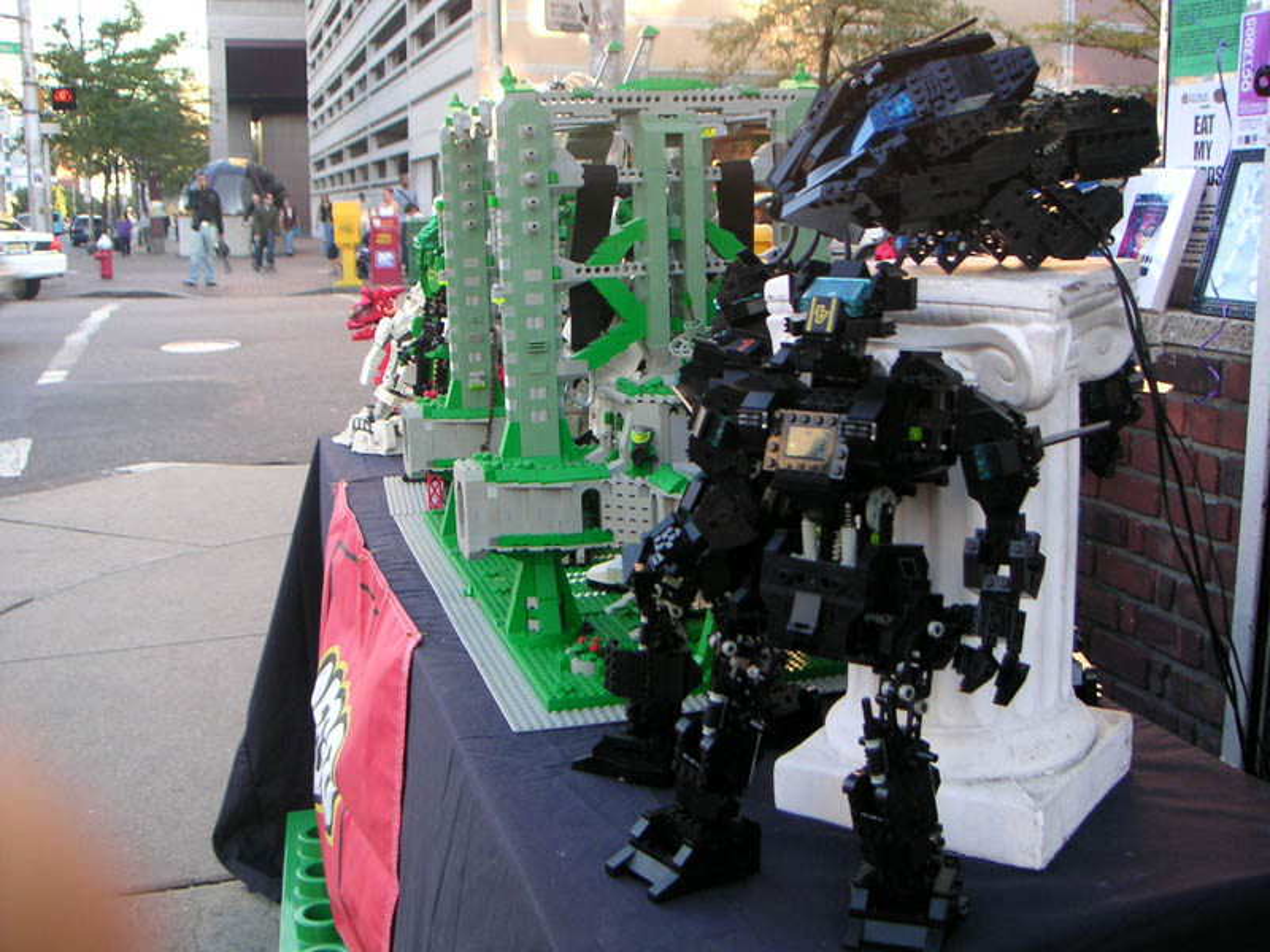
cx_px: 635
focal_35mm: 38
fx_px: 1394
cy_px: 476
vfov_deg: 37.7
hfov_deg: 49.0
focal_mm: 6
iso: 50
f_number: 2.8
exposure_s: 1/45
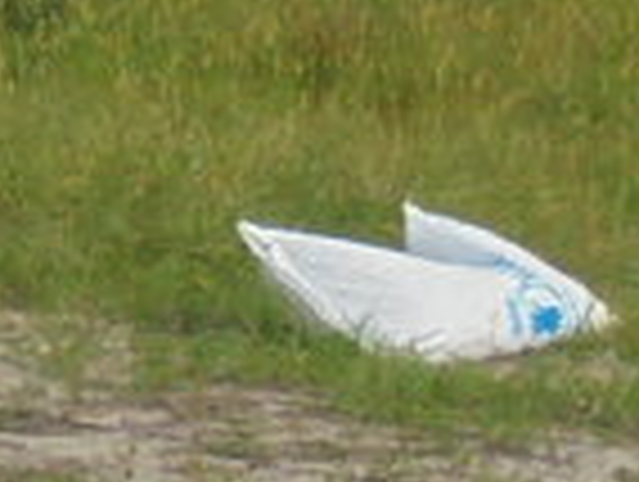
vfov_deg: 6.0
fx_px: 4530
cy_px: -365
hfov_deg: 7.4
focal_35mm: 245
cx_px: -1089
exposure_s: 1/250
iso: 250
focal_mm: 6.1
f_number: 12.5
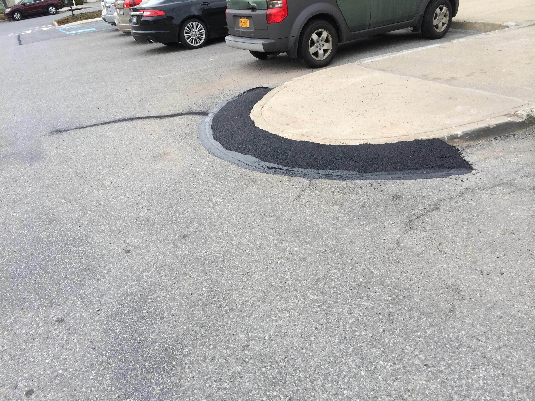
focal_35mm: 30
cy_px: 200
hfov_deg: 60.0
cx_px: 268
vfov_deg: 46.8
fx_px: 464
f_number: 2.2
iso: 32
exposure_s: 1/208
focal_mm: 4.12
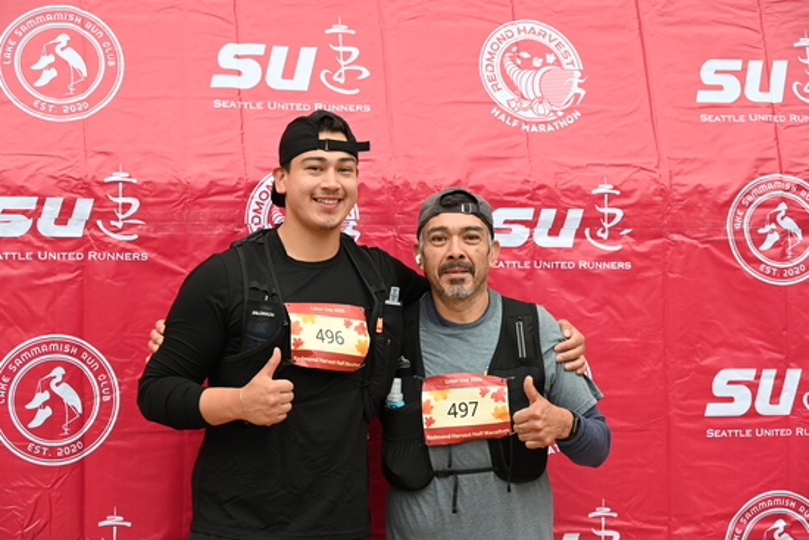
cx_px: 404
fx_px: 1596
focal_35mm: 71
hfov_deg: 28.4
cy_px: 270
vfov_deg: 19.2
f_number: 6
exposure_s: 1/125
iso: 900
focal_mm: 71
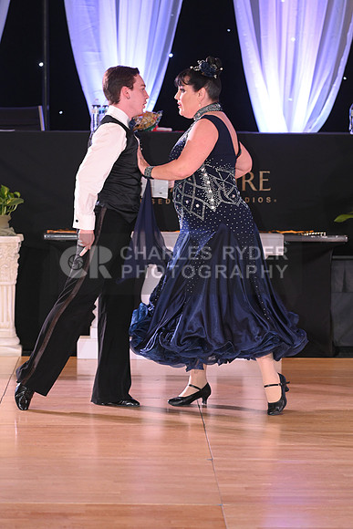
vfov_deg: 13.2
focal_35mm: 155
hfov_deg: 8.9
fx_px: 2278
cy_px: 264
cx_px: 176
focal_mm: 155
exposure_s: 1/200
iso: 2000
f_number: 5
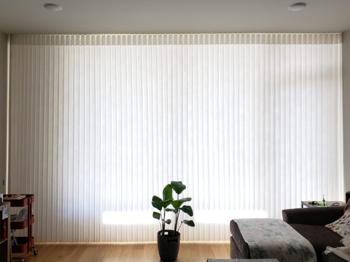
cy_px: 138
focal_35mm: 29
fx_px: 293
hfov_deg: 61.7
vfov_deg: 48.2
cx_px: 172
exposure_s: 1/102
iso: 50
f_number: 2.4
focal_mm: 4.3
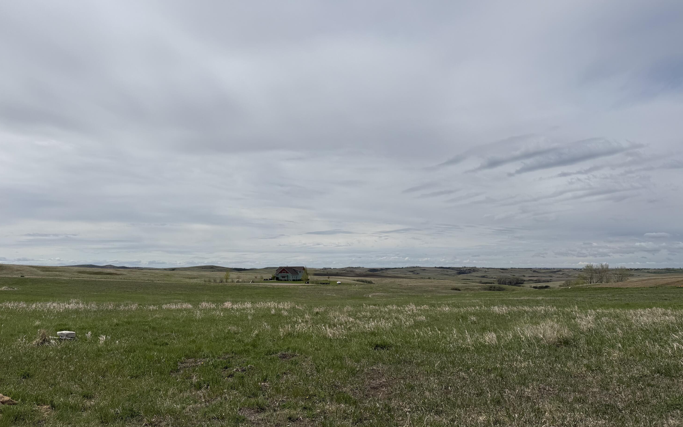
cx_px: 343
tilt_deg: +0.6
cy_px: 258
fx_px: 484
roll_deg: +0.2
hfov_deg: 70.4
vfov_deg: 47.3
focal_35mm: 26
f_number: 1.78
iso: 80
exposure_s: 1/11905
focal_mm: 6.76
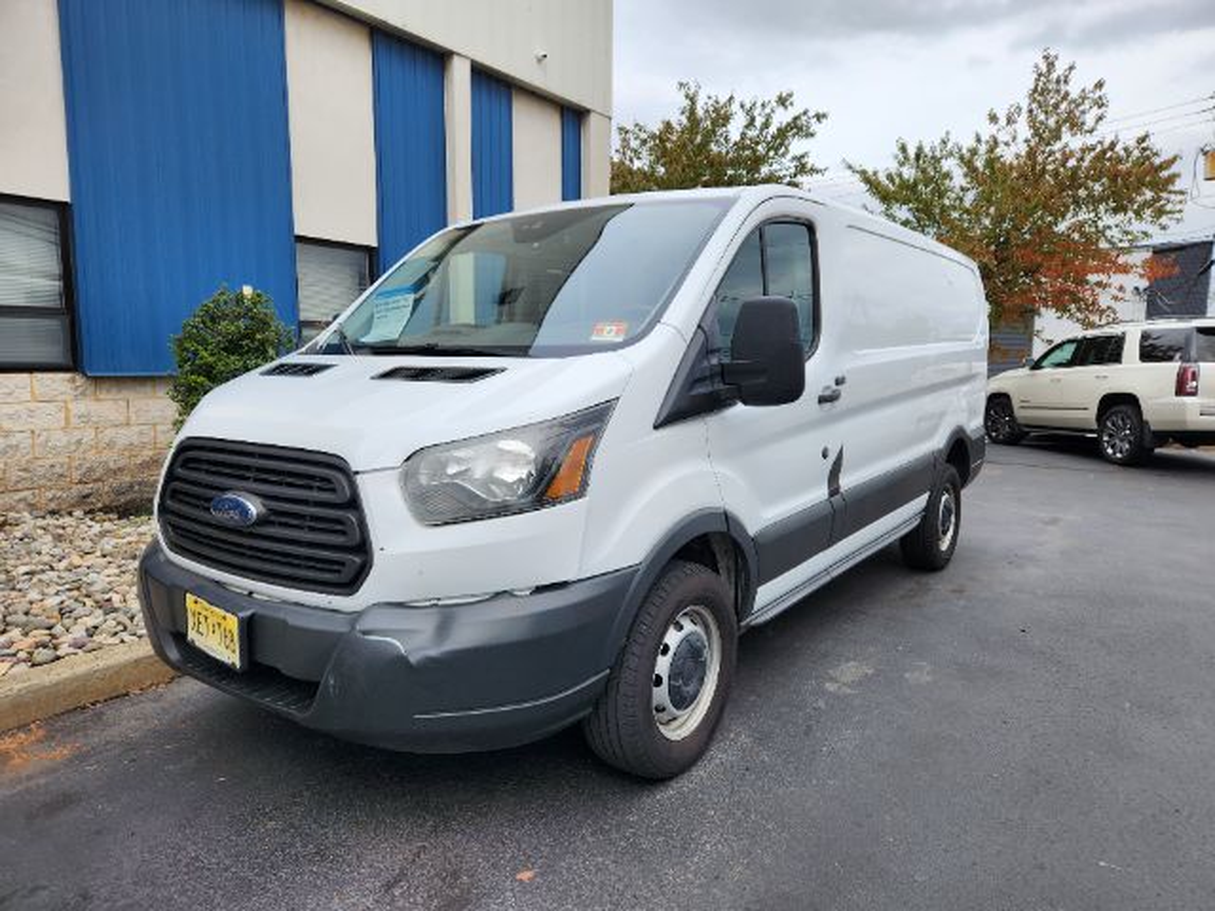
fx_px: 807
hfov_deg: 73.9
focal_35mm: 23
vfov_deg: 58.9
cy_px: 456
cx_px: 608
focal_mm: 5.4
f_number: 1.8
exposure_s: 1/449
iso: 20
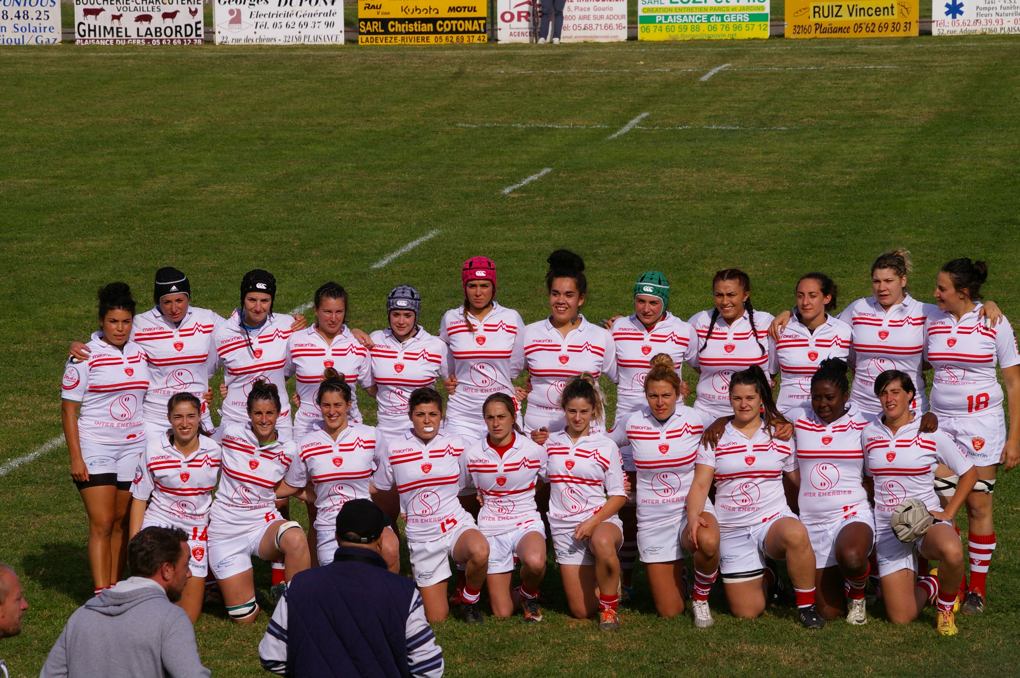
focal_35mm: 180
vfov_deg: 7.6
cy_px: 339
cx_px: 510
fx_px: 5095
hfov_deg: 11.4
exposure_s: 1/750
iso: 400
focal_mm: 120
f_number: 11
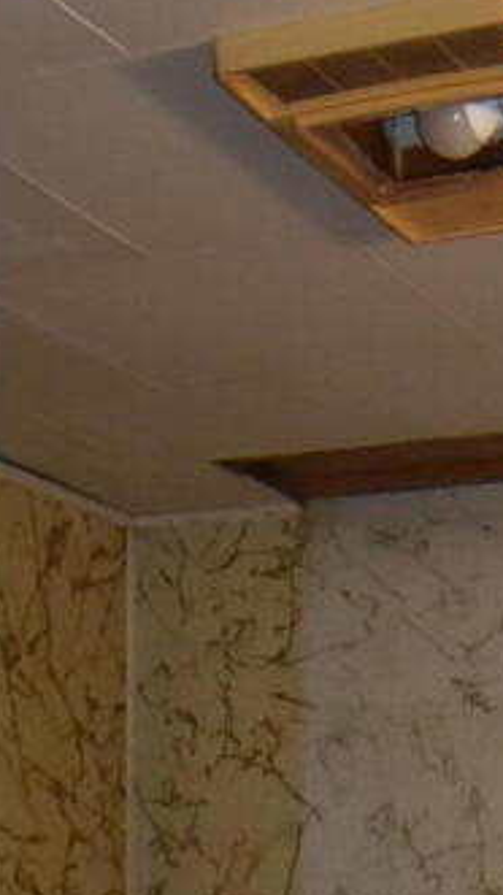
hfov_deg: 12.7
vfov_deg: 19.5
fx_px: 2254
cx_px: 353
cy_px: 1344
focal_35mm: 95
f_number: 4.5
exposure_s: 1/160
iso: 800
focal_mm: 10
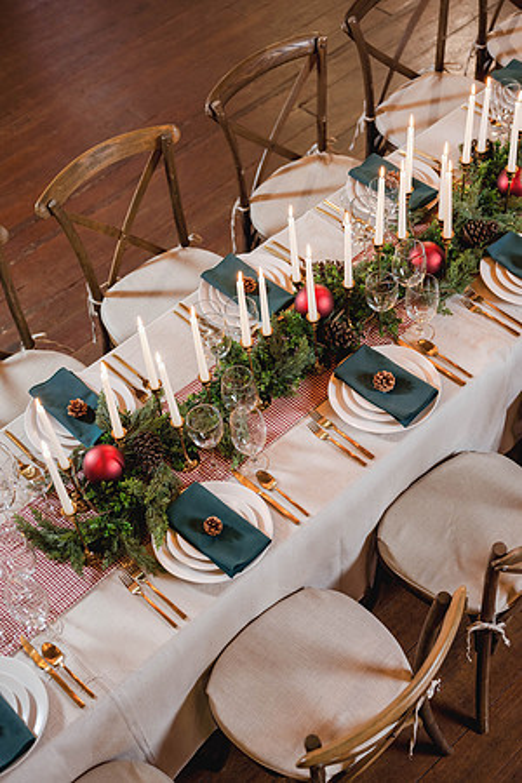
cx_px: 261
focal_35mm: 50
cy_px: 392
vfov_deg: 39.6
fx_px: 1087
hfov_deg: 27.0
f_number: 2.8
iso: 400
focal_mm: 50
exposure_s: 1/60
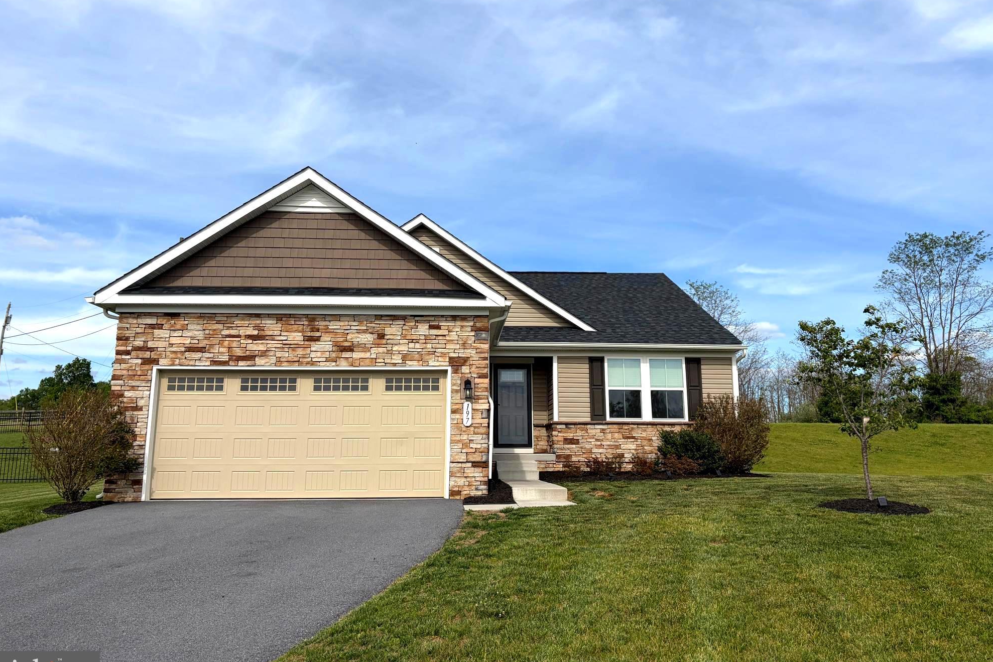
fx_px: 772
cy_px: 307
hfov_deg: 65.5
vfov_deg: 46.4
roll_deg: +0.2
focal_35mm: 28
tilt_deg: +11.7
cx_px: 488
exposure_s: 1/6329
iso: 64
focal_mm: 5.96
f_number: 1.6
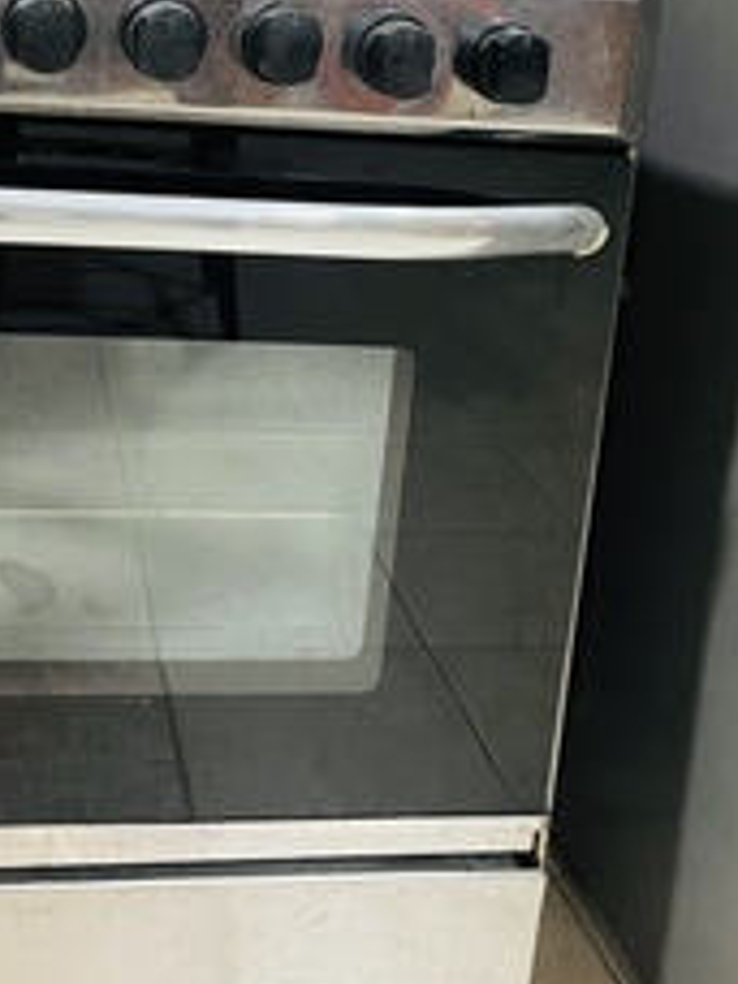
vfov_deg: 36.2
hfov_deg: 28.8
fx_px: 1421
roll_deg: -3.9
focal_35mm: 50
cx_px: 205
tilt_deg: -9.5
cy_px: 123
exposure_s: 1/30
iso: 500
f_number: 1.6
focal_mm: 5.1
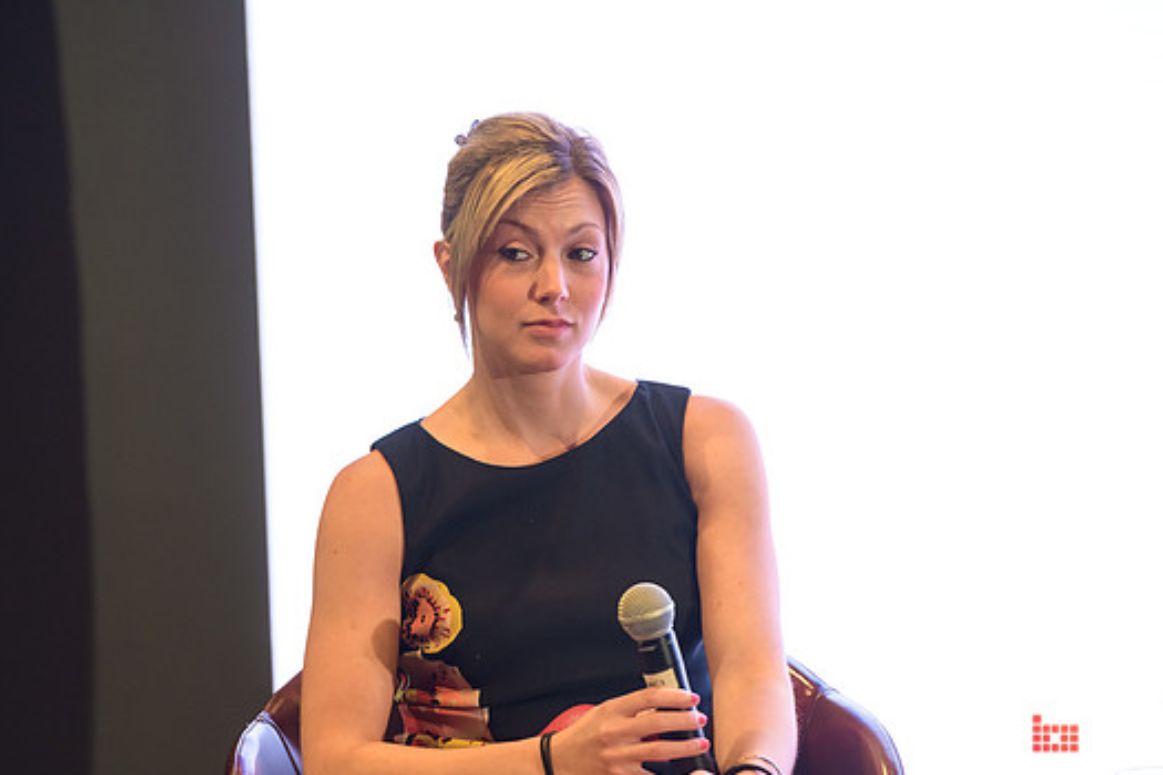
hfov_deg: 9.3
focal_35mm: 221
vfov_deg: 6.2
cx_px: 547
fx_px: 7139
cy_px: 402
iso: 1250
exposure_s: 1/200
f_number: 3.2
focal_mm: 200
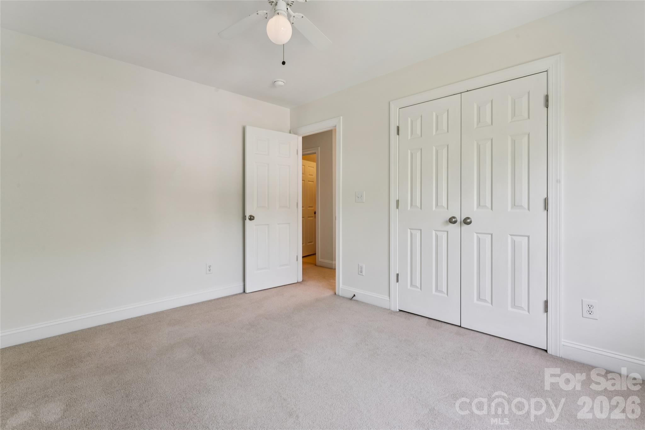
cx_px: 322
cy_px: 215
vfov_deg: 71.7
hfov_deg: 94.6
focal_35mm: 17
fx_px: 297
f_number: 13
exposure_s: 1/3.33
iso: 100
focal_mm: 16.6
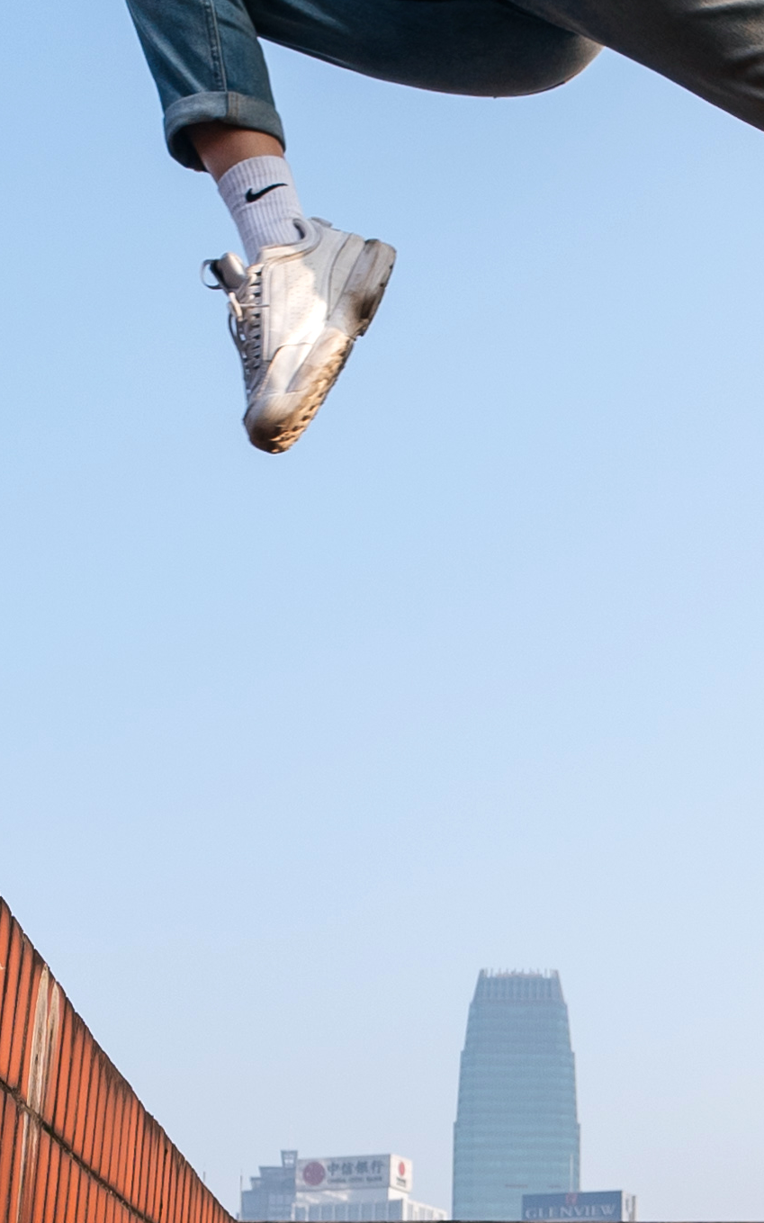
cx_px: 528
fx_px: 2099
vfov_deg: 31.8
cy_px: 931
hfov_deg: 20.5
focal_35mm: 63
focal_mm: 14
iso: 100
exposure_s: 1/1250
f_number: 4
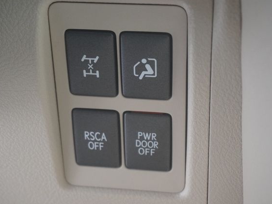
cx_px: 127
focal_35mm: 79
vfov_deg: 18.7
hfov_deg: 24.7
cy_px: 101
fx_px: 621
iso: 4000
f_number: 5.6
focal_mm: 48
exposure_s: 1/80
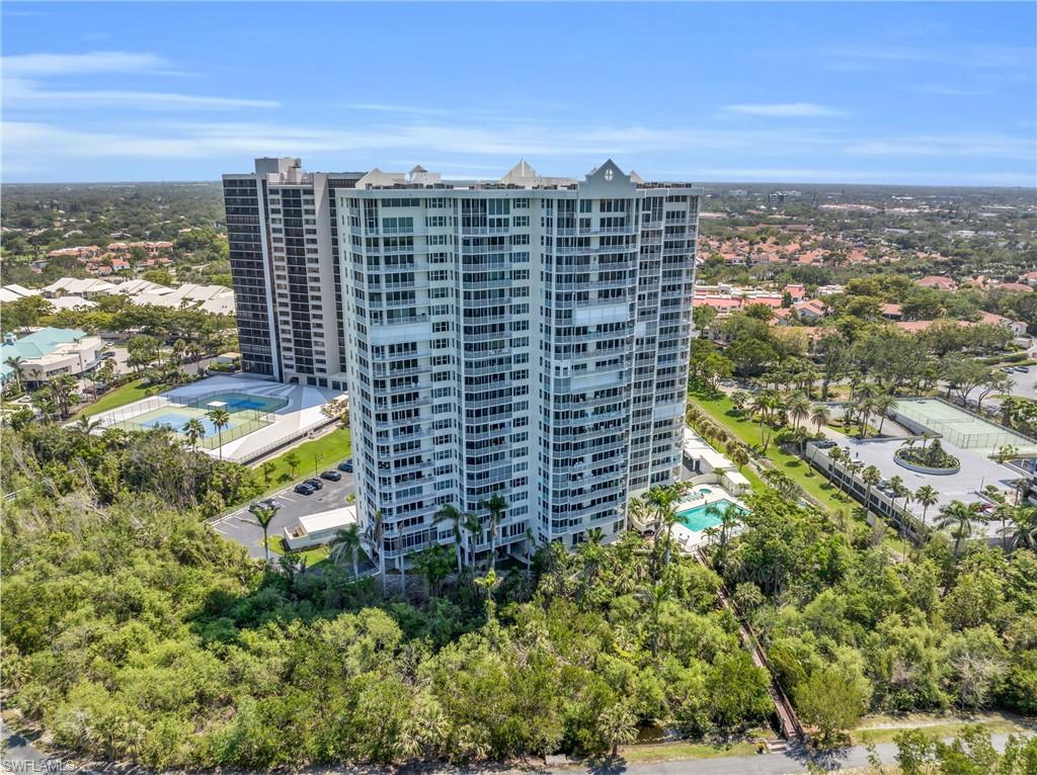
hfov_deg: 71.6
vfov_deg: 56.7
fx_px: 718
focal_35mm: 24
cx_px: 518
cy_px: 388
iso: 100
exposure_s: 1/120
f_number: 4
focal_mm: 12.29
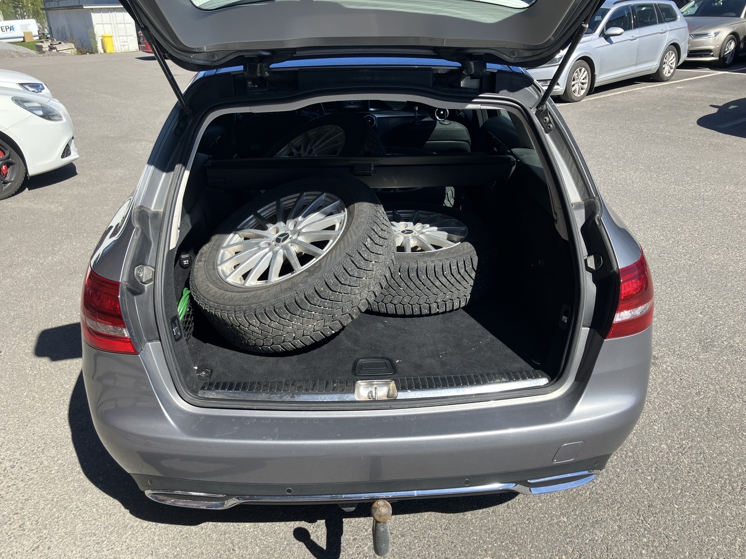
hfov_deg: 63.4
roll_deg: +1.7
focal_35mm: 28
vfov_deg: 49.7
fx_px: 603
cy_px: 280
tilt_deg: -22.9
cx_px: 373
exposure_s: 1/1012
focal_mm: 3.99
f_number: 1.8
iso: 32
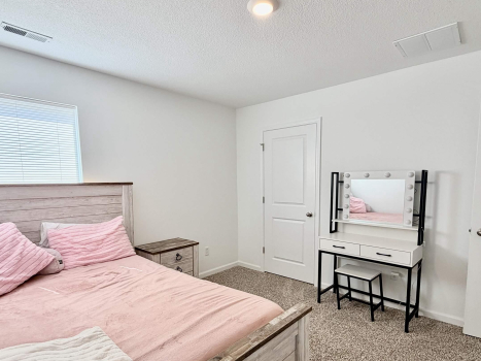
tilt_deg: -6.3
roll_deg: +0.8
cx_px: 247
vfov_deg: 65.6
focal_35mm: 20
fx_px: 278
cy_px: 209
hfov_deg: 81.7
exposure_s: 1/121
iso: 80
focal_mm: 2.22
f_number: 2.2
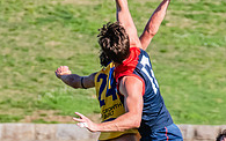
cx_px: 152
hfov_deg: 1.1
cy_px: 138
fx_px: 12106
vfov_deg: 0.7
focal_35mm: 1965
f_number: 8
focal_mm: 420
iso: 800
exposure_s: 1/1600
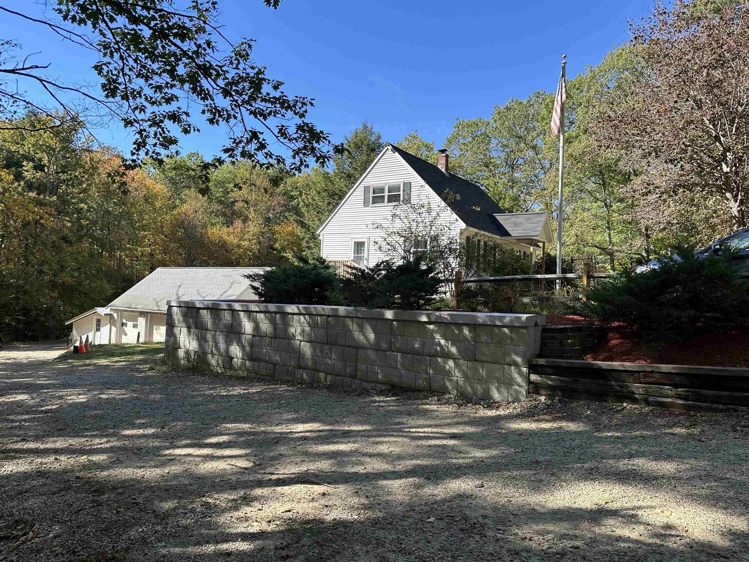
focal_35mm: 25
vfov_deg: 54.9
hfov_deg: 69.4
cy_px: 278
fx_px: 541
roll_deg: -1.7
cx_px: 366
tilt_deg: +1.5
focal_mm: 6.86
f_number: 1.78
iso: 80
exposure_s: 1/1495
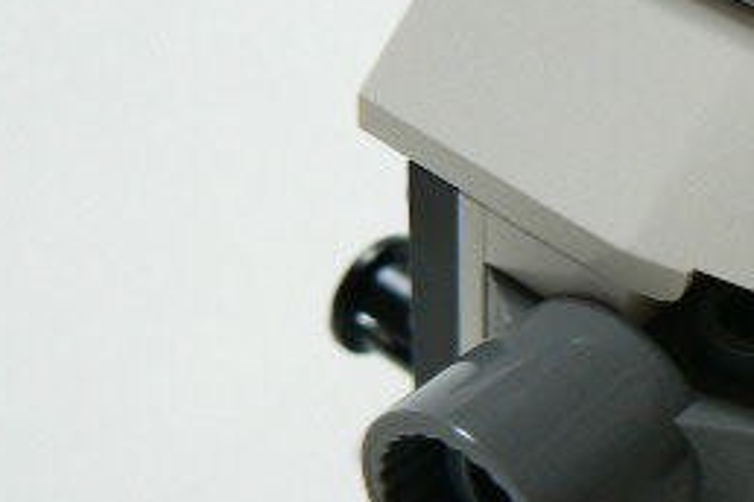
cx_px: 894
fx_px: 1948
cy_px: 336
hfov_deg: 20.5
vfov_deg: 14.7
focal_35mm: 93
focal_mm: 6
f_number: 2.8
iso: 150
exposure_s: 1/15
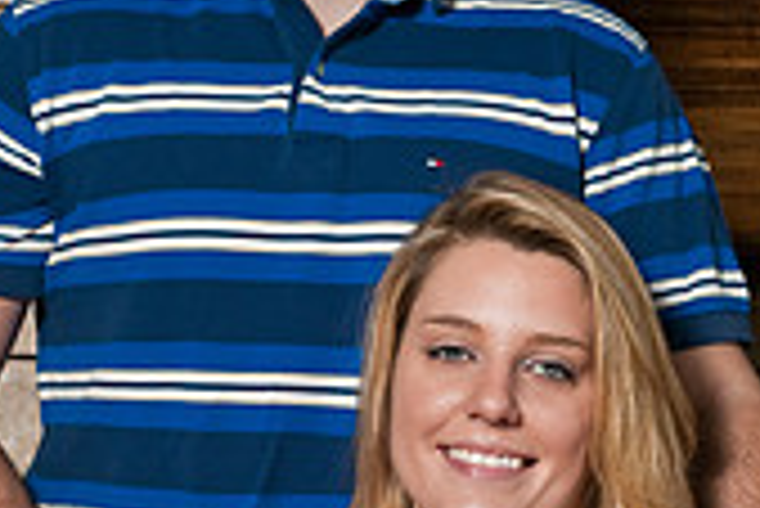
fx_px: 4205
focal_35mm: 199
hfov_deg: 10.3
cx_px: 317
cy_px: 436
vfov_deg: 6.9
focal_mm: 50
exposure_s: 1/200
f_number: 5.6
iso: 100
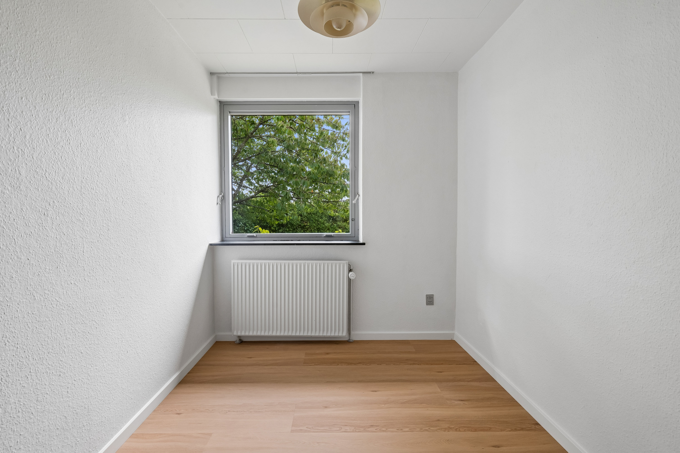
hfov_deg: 98.5
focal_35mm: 16
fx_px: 293
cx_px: 340
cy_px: 226
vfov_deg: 75.5
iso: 640
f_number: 9
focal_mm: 15.5
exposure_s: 1/60
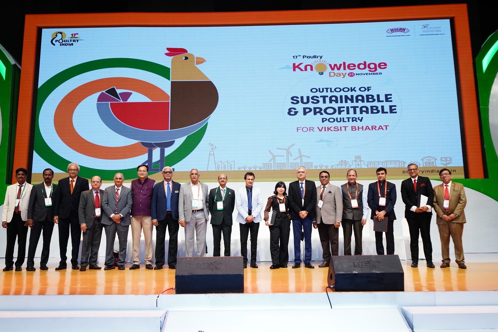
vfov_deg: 45.0
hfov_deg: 63.7
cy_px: 166
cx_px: 249
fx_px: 401
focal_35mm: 29
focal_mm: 29
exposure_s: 1/250
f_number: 5.6
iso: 2500
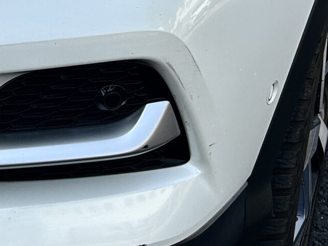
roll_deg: +0.2
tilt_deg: -14.4
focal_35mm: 103
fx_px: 976
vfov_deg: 14.0
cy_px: -31
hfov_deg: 16.8
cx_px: -206
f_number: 1.5
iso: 50
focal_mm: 5.7
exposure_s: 1/2123
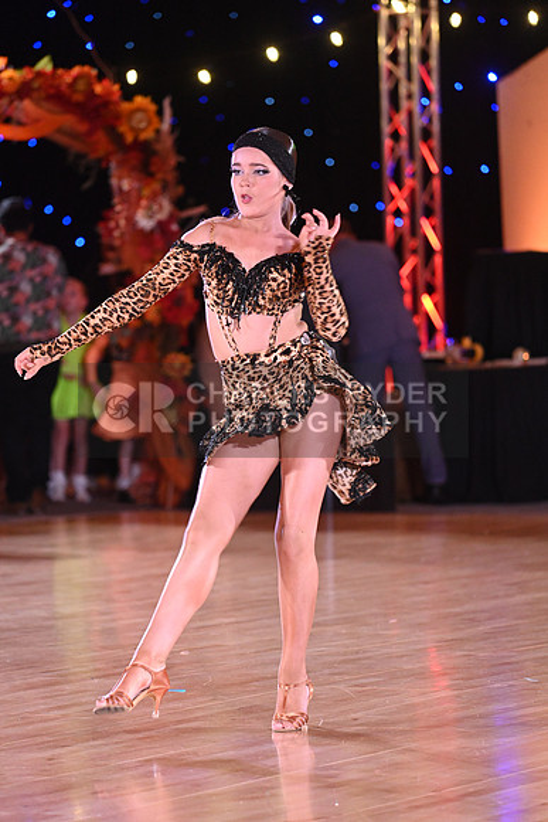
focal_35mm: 175
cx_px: 274
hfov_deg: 7.9
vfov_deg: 11.7
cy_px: 411
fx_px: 3993
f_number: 4.5
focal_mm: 175
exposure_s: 1/400
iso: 5000
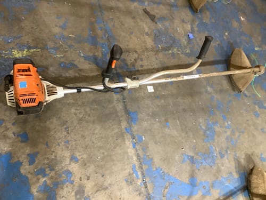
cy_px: 100
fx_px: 238
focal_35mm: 31
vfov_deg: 45.4
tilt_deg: -61.0
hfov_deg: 58.4
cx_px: 133
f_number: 2.4
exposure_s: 1/33
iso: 320
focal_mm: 3.3
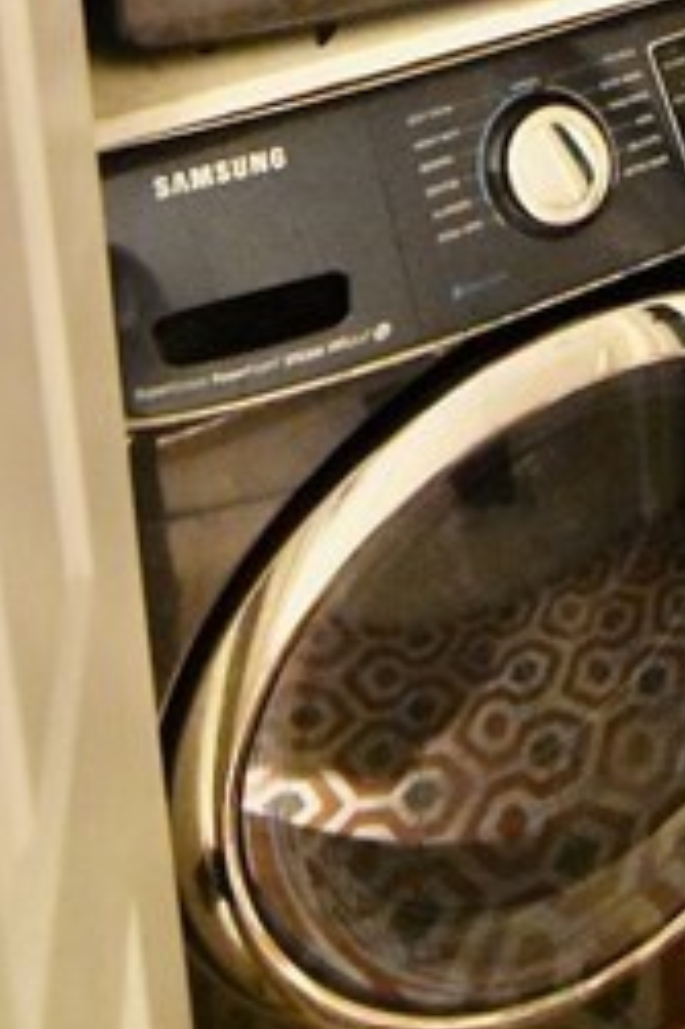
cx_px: 488
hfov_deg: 26.4
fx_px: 1444
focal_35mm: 51
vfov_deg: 29.1
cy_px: -410
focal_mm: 11
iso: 7200
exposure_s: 1/60
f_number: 2.8
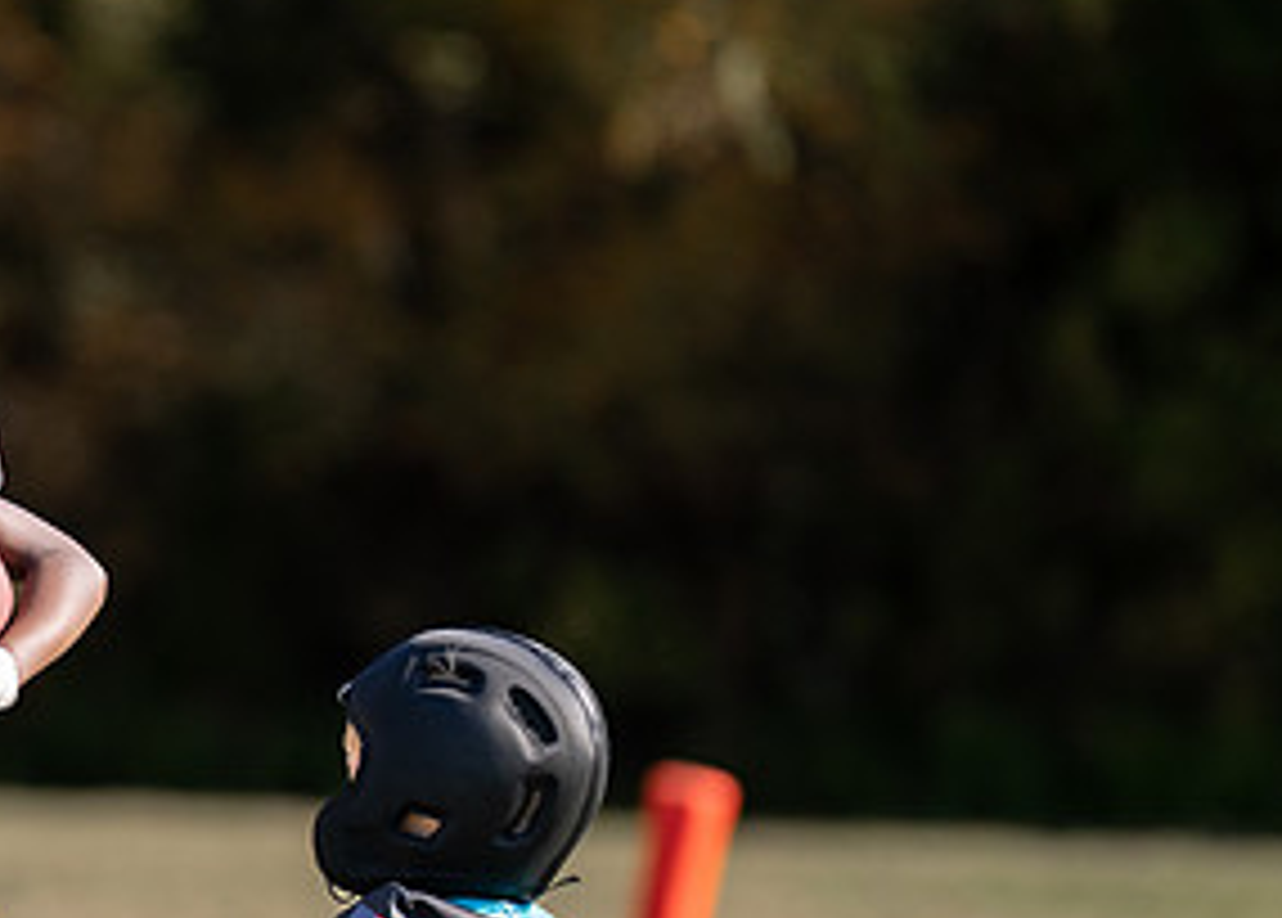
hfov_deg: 3.4
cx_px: -35
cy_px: 537
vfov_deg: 2.4
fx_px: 21716
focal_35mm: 596
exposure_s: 1/1250
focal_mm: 200
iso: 100
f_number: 2.8
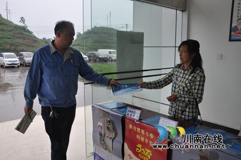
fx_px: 211
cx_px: 120
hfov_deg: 59.6
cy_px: 80
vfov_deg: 41.6
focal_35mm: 32
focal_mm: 21
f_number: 5.6
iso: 400
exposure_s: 1/125
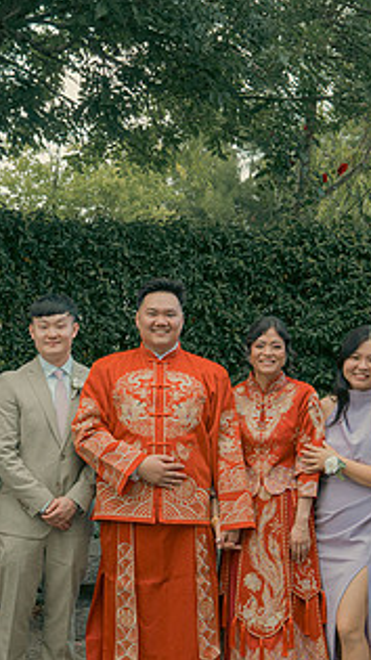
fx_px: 1383
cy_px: 384
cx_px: 203
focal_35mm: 79
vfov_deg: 26.8
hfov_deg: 15.3
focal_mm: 41
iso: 400
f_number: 5.6
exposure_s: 1/160
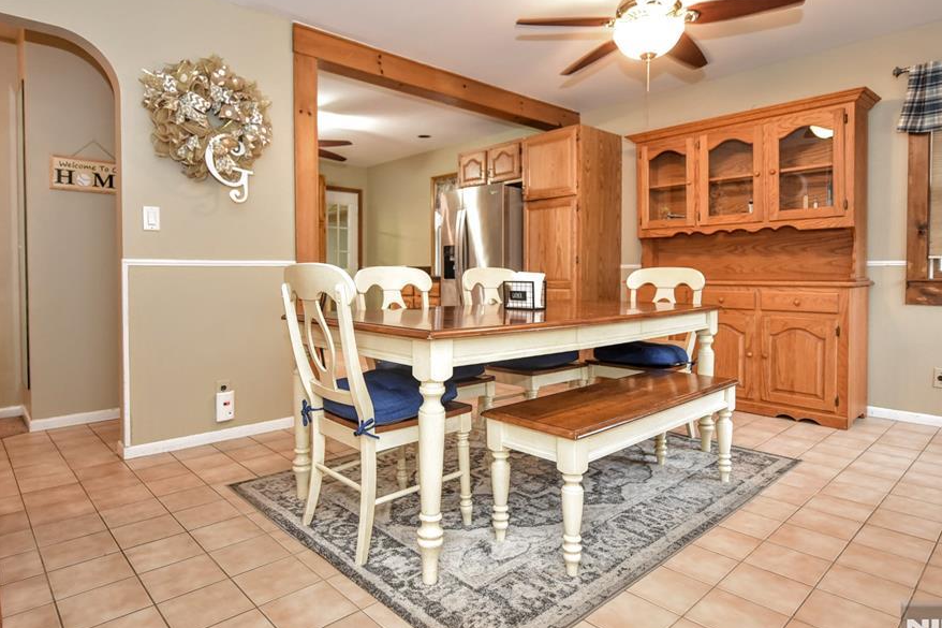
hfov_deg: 81.2
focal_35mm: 21
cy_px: 286
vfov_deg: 59.4
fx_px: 549
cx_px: 461
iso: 1400
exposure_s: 1/60
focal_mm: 18
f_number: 2.8
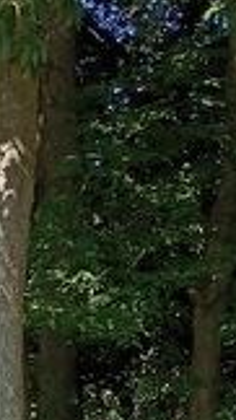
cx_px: 96
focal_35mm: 156
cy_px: 648
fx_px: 1737
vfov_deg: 13.0
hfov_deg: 7.8
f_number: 1.8
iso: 100
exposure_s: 1/500
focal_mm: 4.27
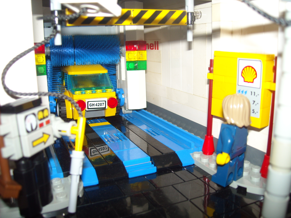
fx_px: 294
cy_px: 109
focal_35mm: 35
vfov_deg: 40.7
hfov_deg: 52.6
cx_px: 146
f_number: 2.8
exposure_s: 1/60
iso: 64
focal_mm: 5.7
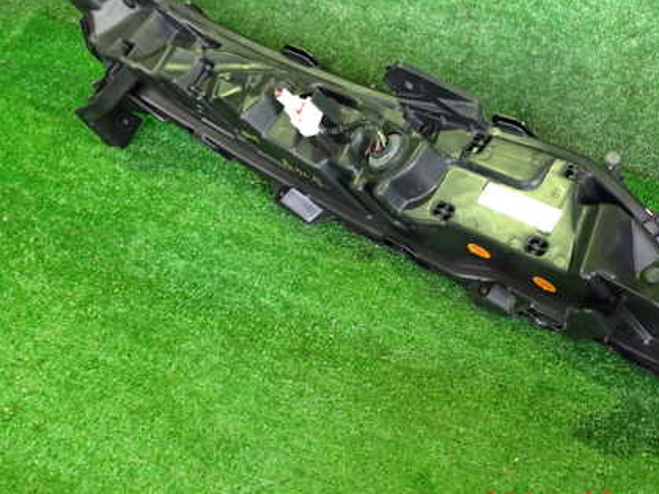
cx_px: 371
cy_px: 173
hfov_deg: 43.8
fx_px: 818
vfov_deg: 33.3
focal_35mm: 43
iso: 640
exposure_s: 1/30
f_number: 2.3
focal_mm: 5.4
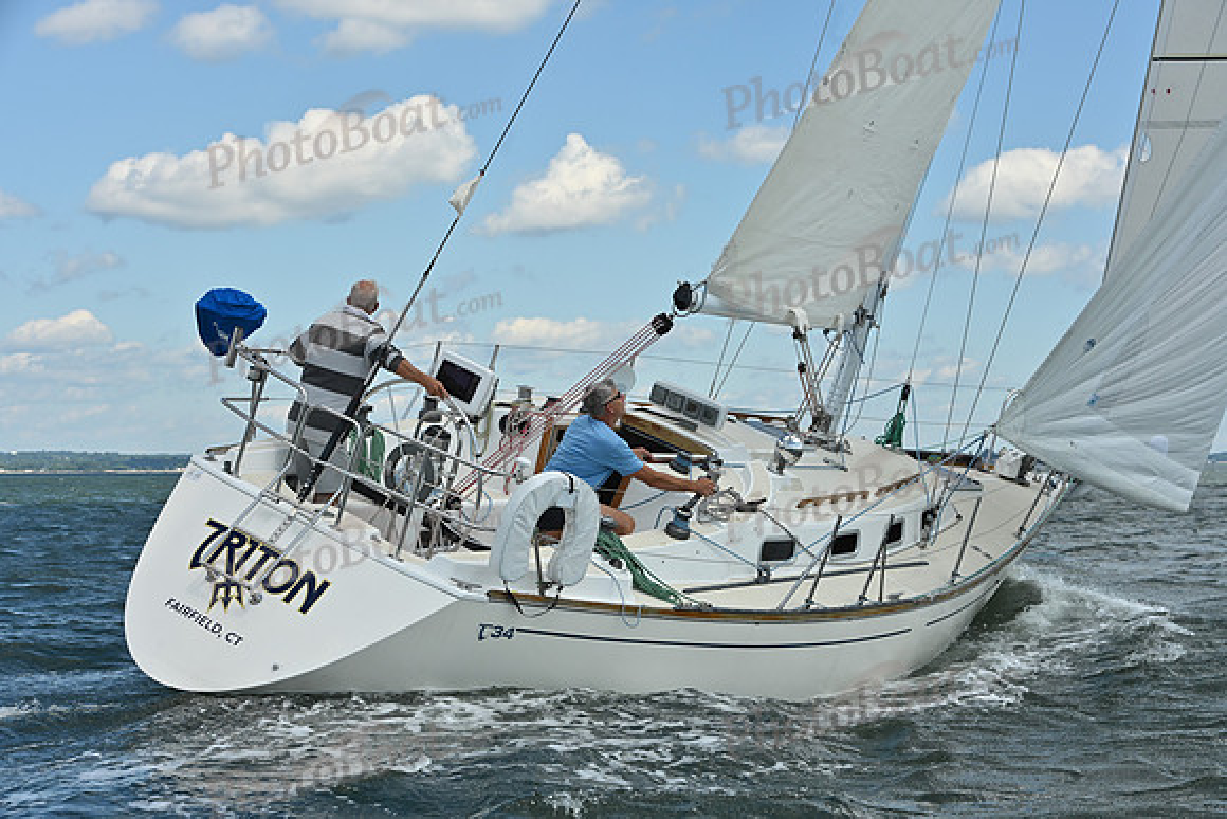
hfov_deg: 28.8
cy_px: 410
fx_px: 2386
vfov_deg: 19.5
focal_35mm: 70
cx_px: 614
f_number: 8
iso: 250
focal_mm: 70
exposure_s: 1/1000
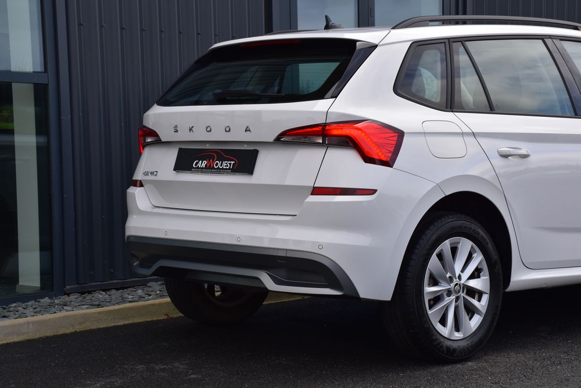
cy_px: 194
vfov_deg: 18.2
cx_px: 290
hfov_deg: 27.0
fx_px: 1211
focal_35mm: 75
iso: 400
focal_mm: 50
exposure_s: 1/250
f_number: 10
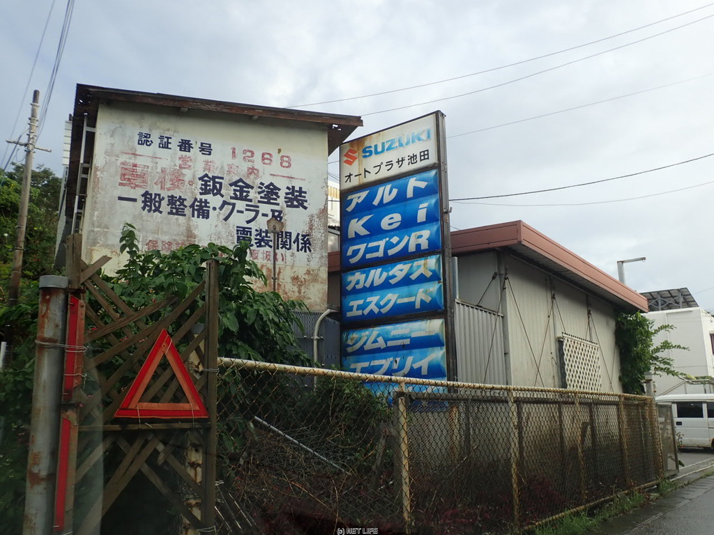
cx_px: 357
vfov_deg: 44.2
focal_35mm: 32
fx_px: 660
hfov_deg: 56.8
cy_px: 268
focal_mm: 5.87
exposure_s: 1/250
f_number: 3.2
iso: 100
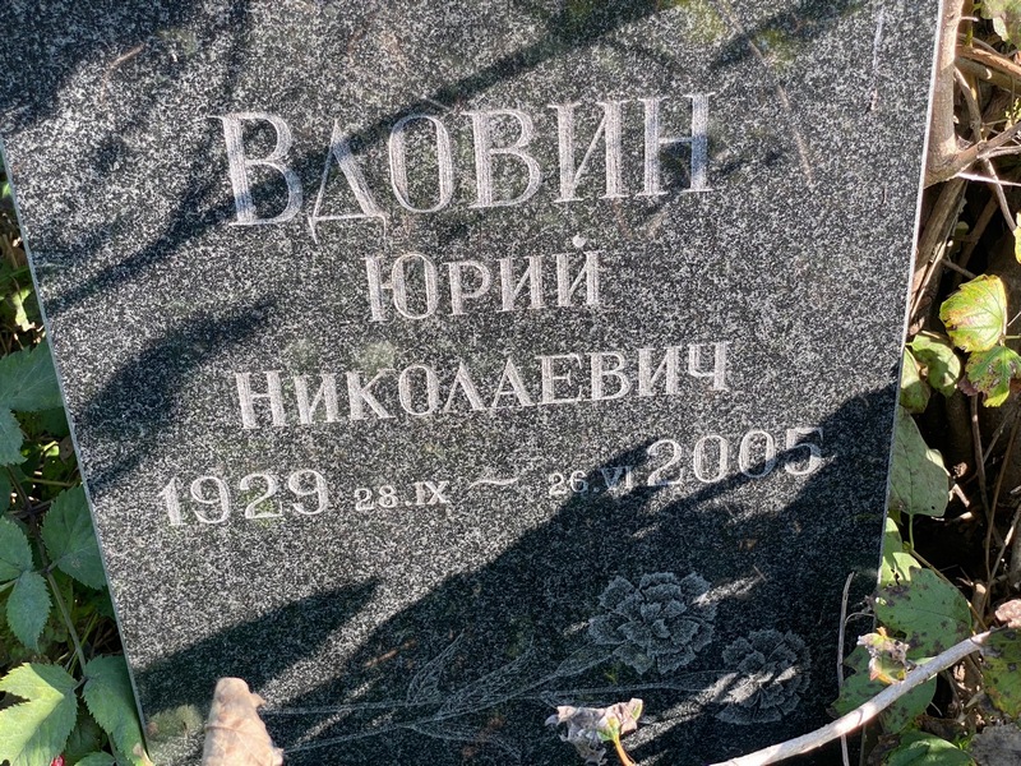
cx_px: 510
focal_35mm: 52
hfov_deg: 36.8
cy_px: 383
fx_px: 1534
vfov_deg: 28.0
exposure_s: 1/128
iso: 20
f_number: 2
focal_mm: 6
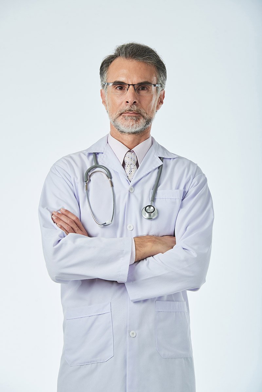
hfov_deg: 8.3
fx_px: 1800
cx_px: 131
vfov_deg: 12.4
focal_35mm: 165
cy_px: 196
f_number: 11
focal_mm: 165
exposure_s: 1/250
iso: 400
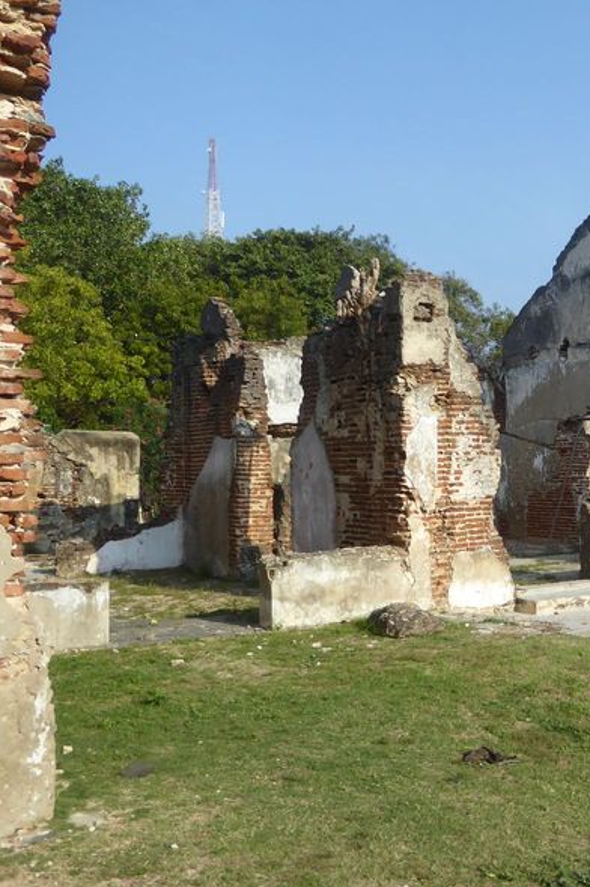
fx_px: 1009
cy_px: 450
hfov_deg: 30.2
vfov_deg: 47.4
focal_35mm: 41
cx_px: 601
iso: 80
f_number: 3.5
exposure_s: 1/640
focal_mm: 5
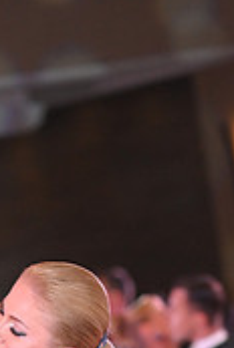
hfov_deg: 2.5
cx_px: -3
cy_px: 539
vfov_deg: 3.7
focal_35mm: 552
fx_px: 5360
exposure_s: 1/200
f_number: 5
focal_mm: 165
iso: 2000
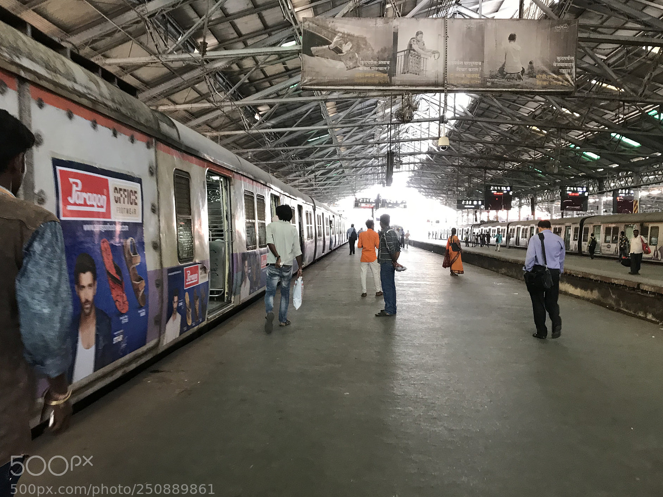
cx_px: 338
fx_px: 575
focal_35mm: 30
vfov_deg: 46.8
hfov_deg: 60.0
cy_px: 258
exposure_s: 1/17
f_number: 1.8
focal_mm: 3.99
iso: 64
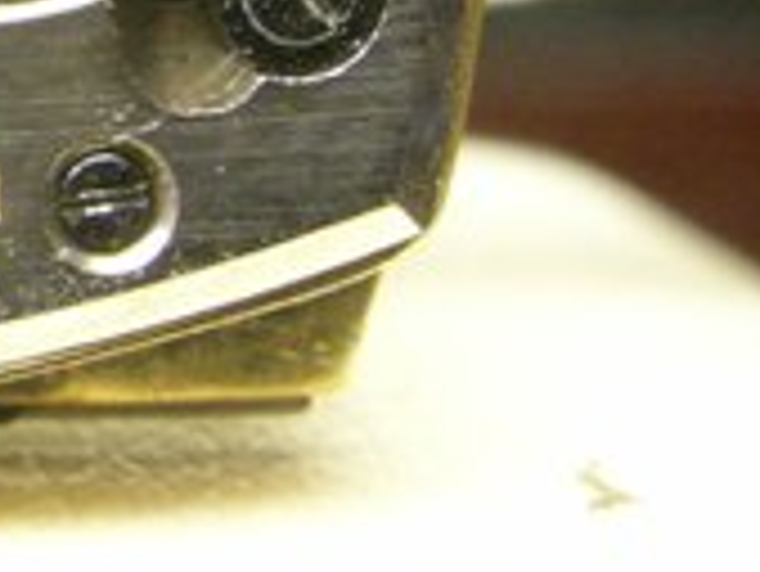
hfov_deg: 9.9
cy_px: -374
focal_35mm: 189
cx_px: -639
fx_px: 4152
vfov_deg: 7.7
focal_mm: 10.3
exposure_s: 1/2.4
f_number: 6.8
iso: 200
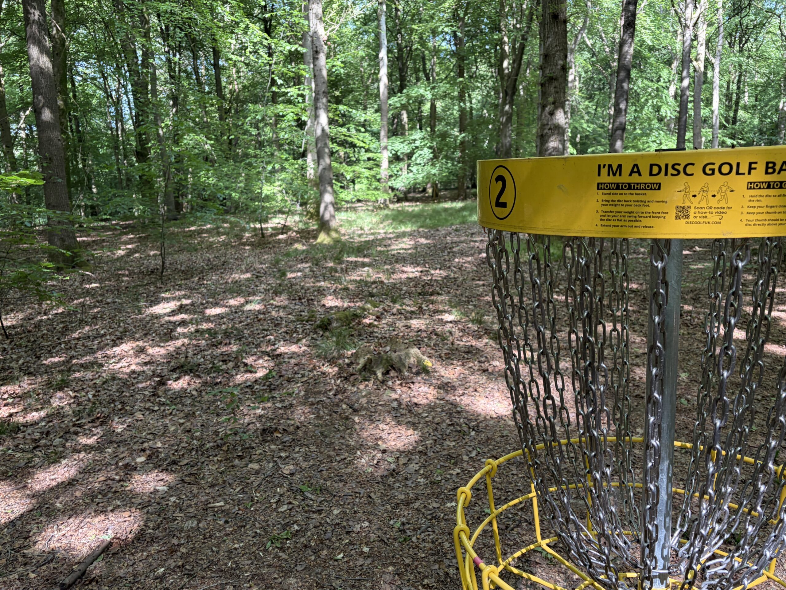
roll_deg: -2.2
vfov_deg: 53.1
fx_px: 590
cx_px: 393
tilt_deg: -11.7
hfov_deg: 67.3
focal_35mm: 26
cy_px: 295
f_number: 1.6
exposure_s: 1/122
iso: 100
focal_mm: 5.96
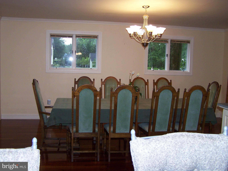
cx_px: 114
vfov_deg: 37.7
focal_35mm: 38
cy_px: 86
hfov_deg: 49.0
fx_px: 250
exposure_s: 1/60
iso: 160
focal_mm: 6.3
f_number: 2.8
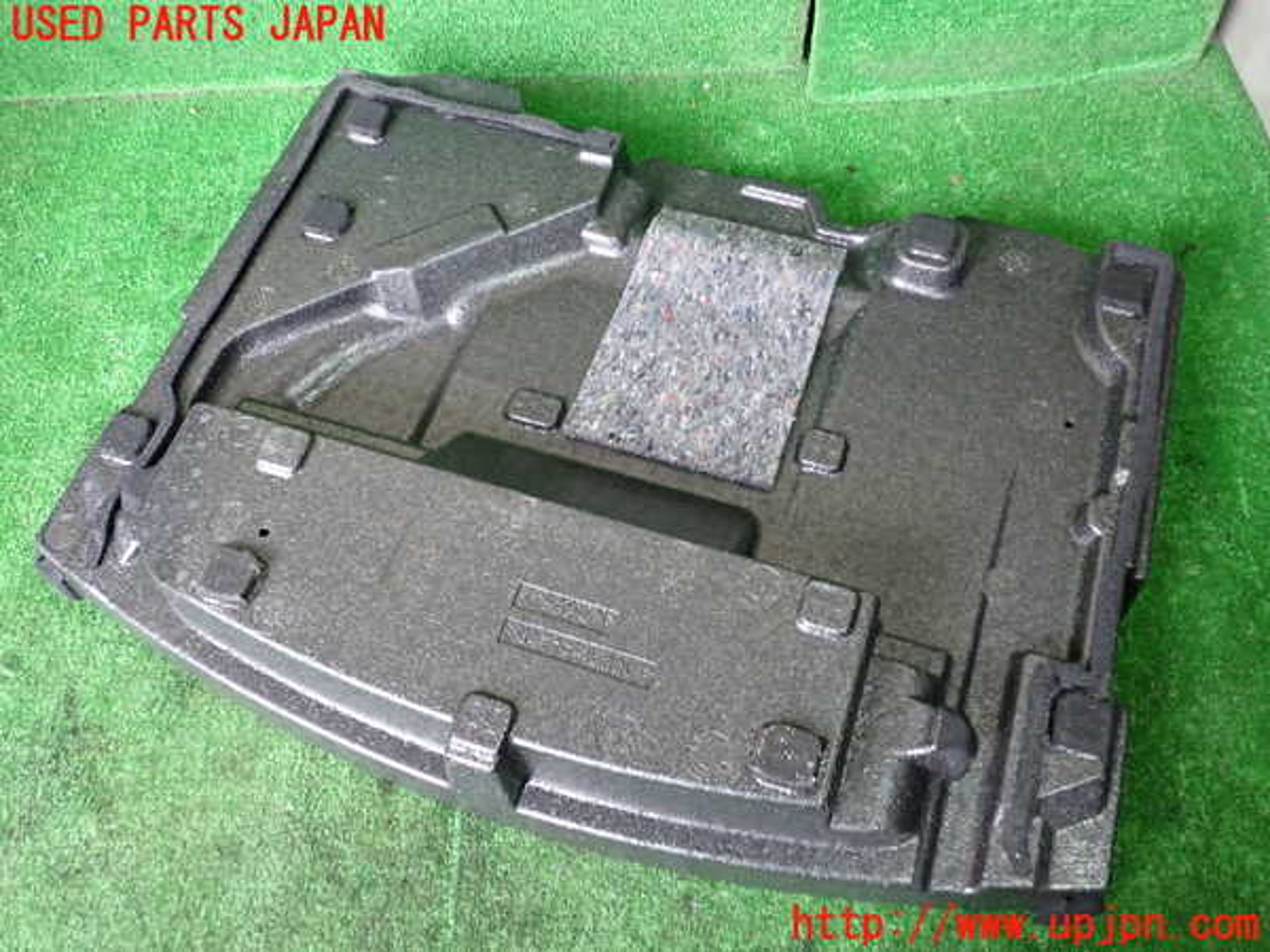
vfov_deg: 46.8
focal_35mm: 30
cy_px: 476
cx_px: 635
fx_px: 1101
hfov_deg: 60.0
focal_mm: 5.4
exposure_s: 1/30
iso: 500
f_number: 2.3
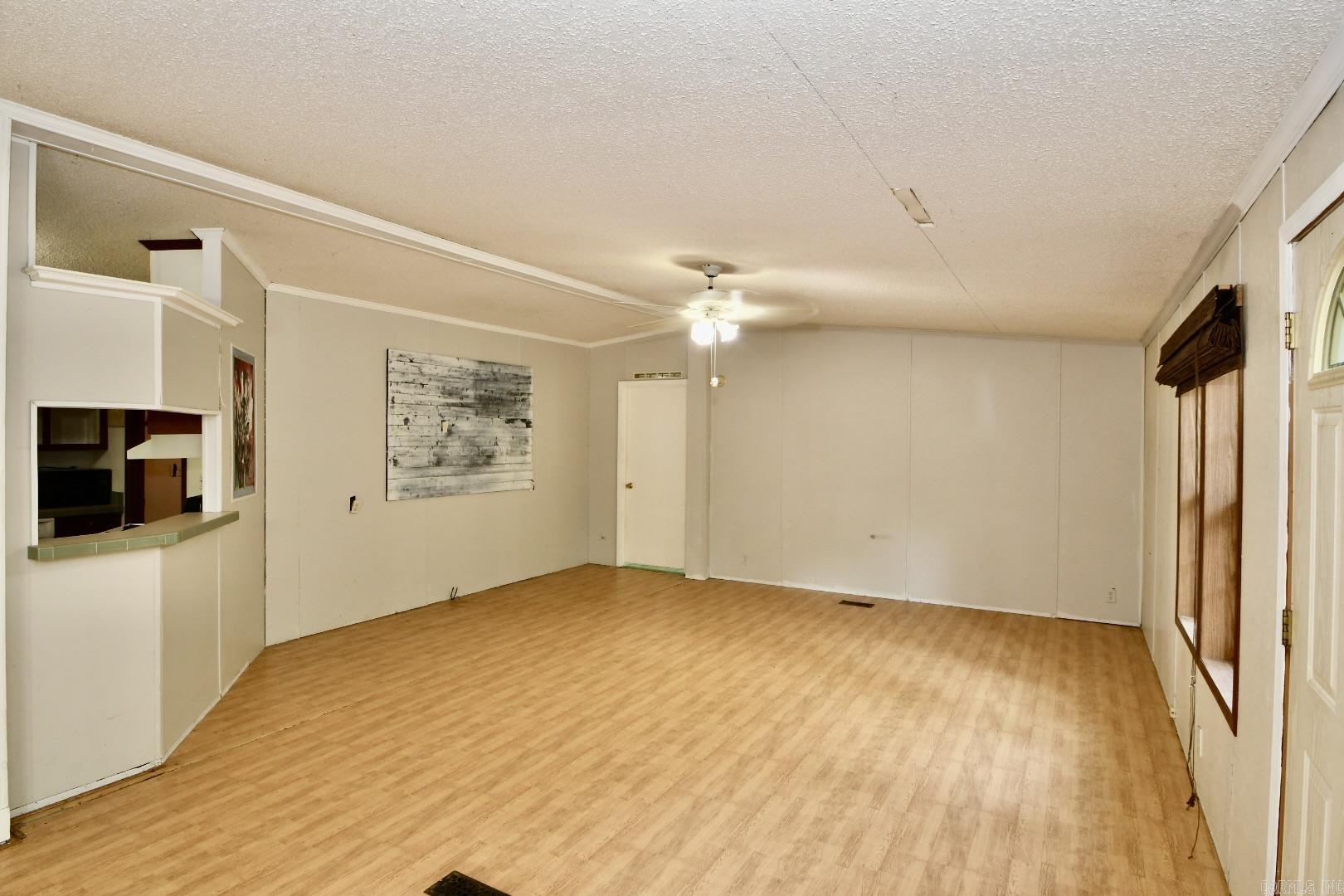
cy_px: 448
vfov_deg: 67.4
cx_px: 672
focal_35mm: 18
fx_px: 672
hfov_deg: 90.0
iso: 400
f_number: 9
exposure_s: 1/8
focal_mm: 12
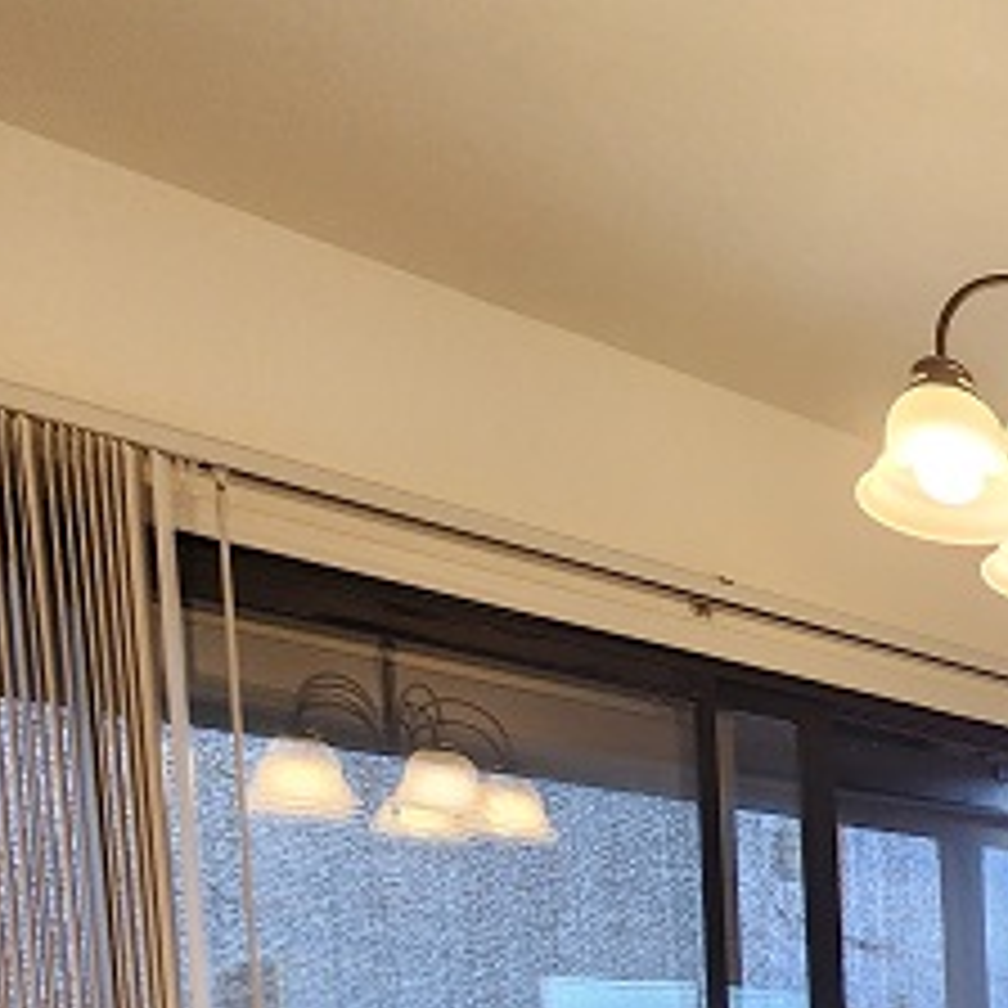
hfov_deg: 25.5
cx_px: 1638
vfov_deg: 32.9
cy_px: 1238
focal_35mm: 41
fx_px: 1351
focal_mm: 2.2
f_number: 2.2
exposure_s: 1/60
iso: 125
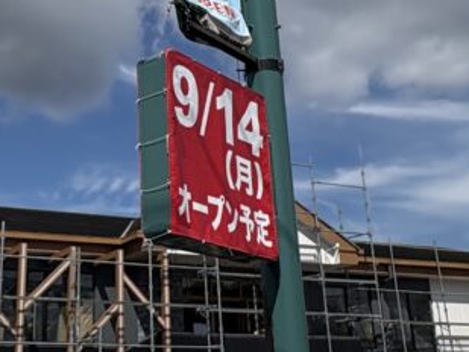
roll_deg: +1.5
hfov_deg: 32.6
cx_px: 123
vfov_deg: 24.9
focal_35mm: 58
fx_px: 786
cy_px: 76
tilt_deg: +22.9
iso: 50
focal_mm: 2.22
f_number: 2.2
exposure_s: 1/4630
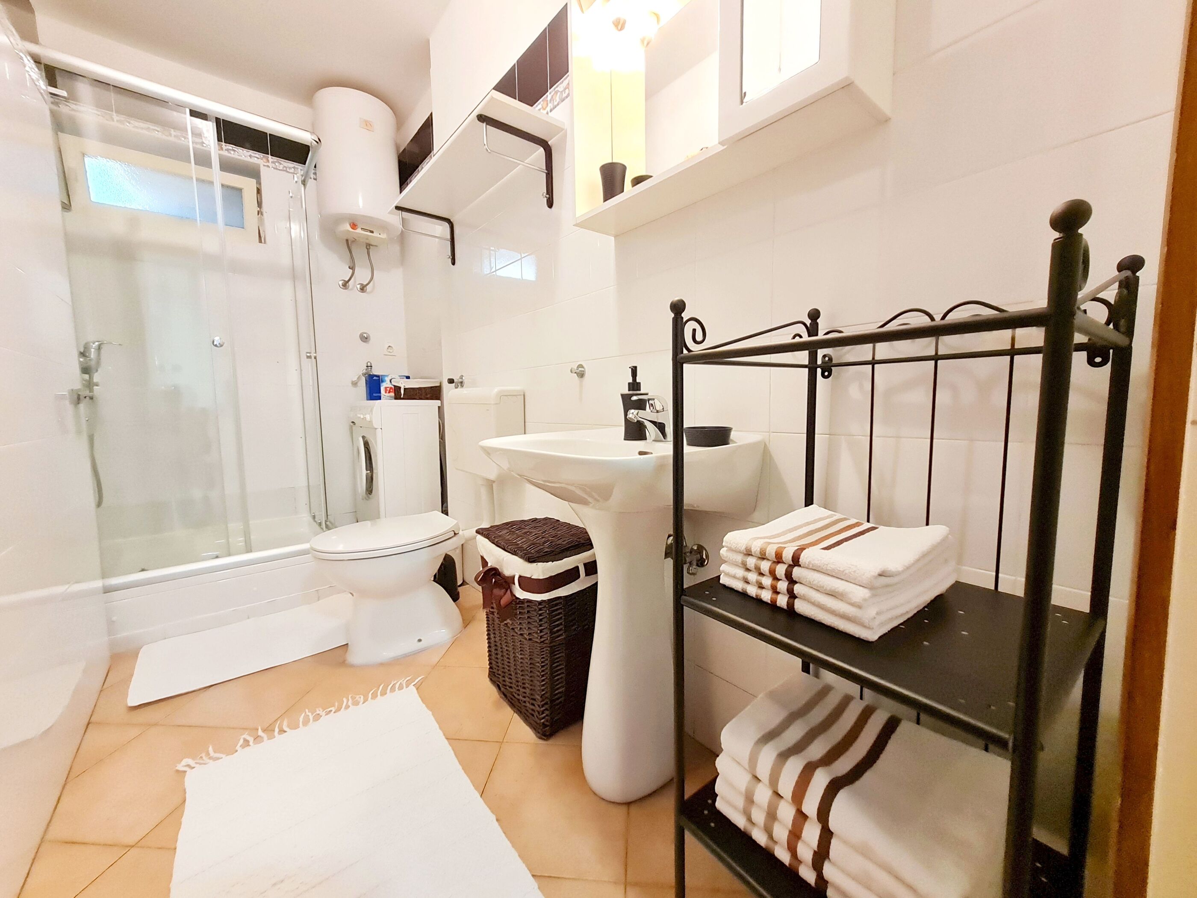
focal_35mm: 13
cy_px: 449
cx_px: 598
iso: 500
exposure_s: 1/33
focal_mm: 1.74
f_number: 2.2
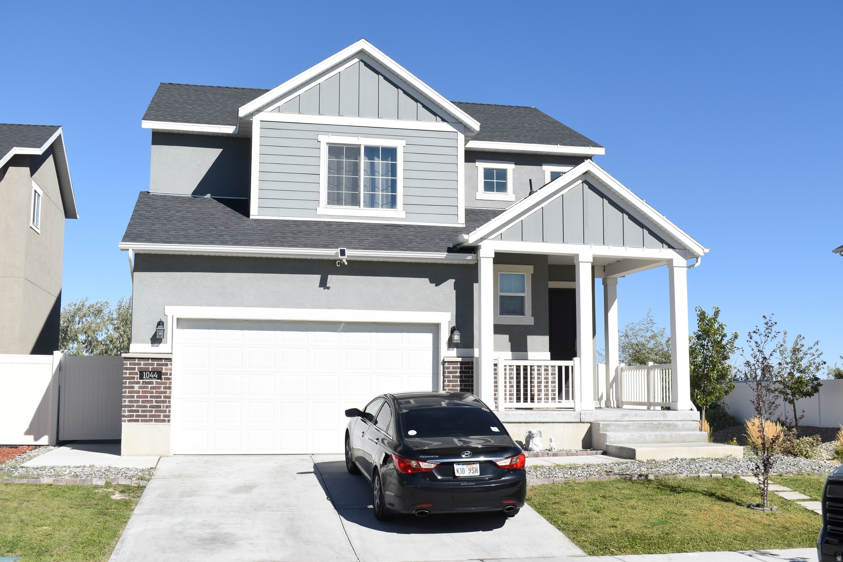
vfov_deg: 33.0
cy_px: 281
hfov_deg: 47.9
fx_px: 948
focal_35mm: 40
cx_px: 422
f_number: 8
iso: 100
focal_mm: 27
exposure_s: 1/320
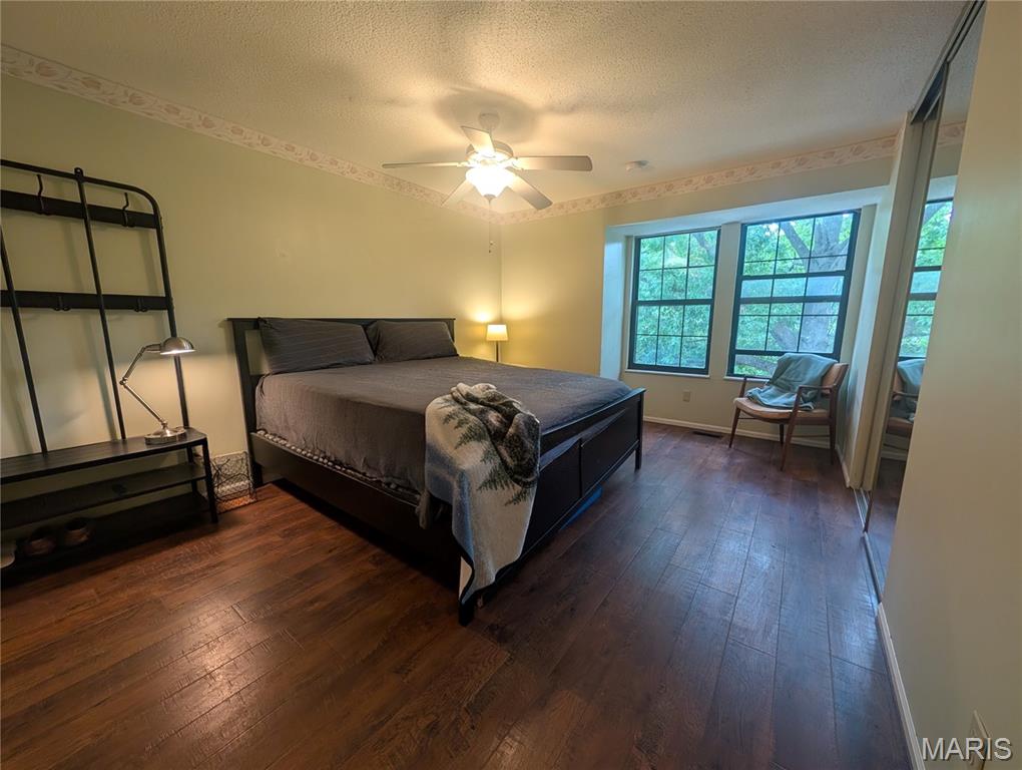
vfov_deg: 94.6
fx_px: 355
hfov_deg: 110.5
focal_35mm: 12
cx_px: 511
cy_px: 385
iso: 66
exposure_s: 1/40
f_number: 1.7
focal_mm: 2.02
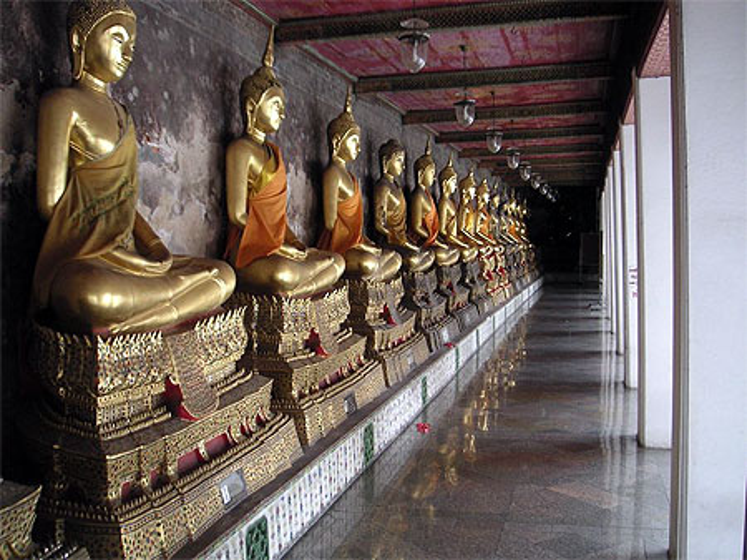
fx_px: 820
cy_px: 280
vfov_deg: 37.7
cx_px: 374
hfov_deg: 49.0
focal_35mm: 38
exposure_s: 1/45
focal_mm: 6
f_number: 2.8
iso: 64
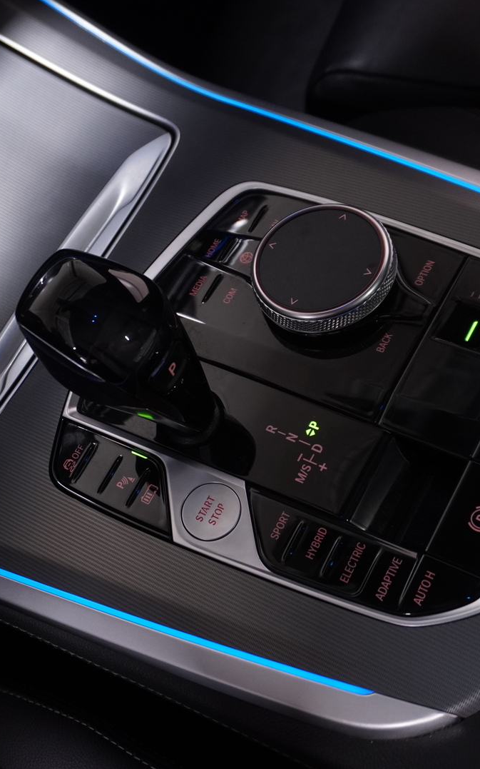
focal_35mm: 46
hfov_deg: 27.8
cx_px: 157
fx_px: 963
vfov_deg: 43.5
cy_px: 384
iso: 1000
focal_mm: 20
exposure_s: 1/25
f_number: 4
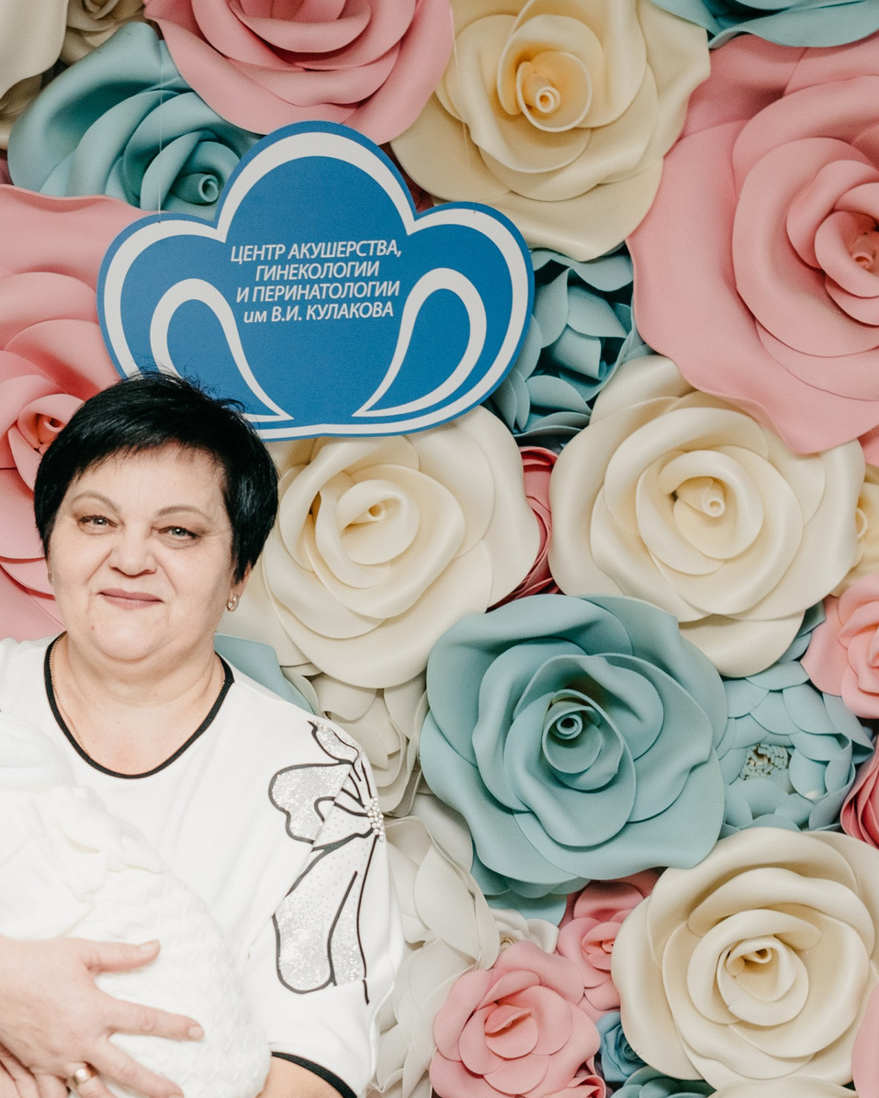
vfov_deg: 24.9
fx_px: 2471
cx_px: 55
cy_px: 738
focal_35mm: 76
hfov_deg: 19.7
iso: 320
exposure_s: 1/160
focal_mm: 34
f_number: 4.5
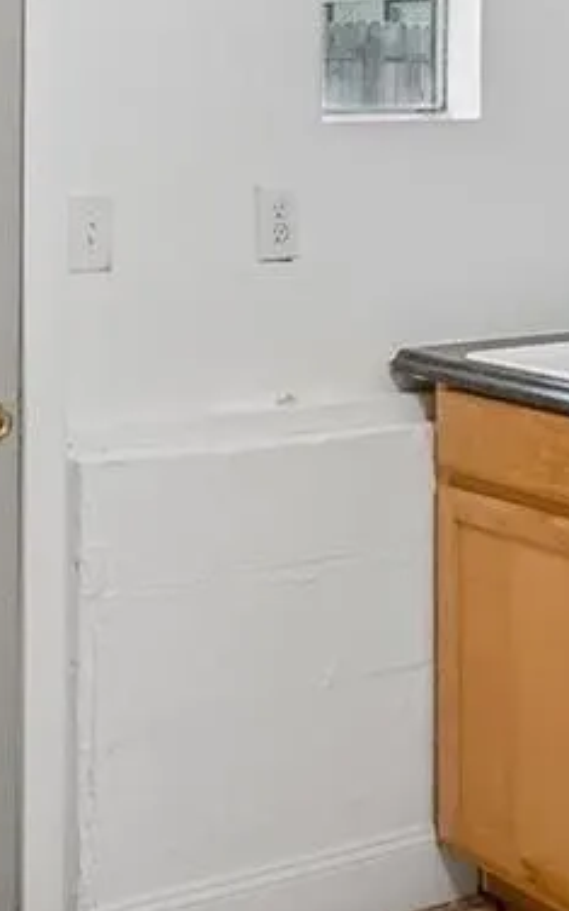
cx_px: 235
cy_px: 157
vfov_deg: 30.6
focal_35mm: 65
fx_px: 1613
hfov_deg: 20.0
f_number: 8
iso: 800
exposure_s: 1/30
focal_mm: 10
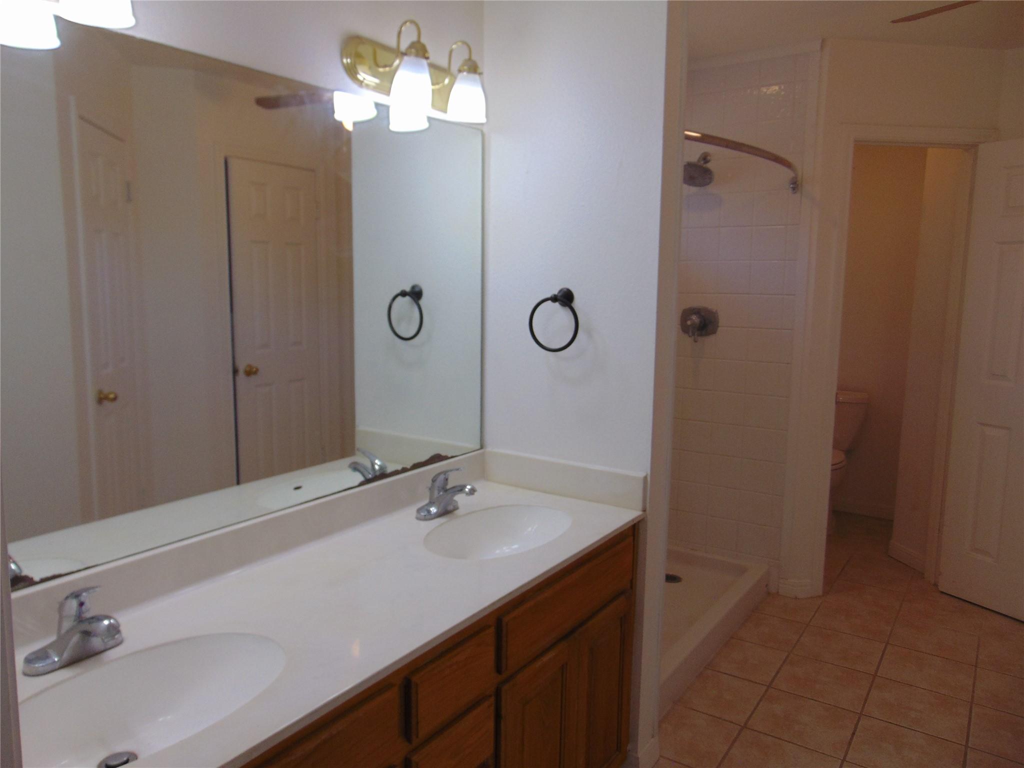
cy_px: 384
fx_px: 740
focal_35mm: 25
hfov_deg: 69.4
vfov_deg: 54.9
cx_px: 512
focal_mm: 4.5
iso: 80
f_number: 3
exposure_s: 1/100
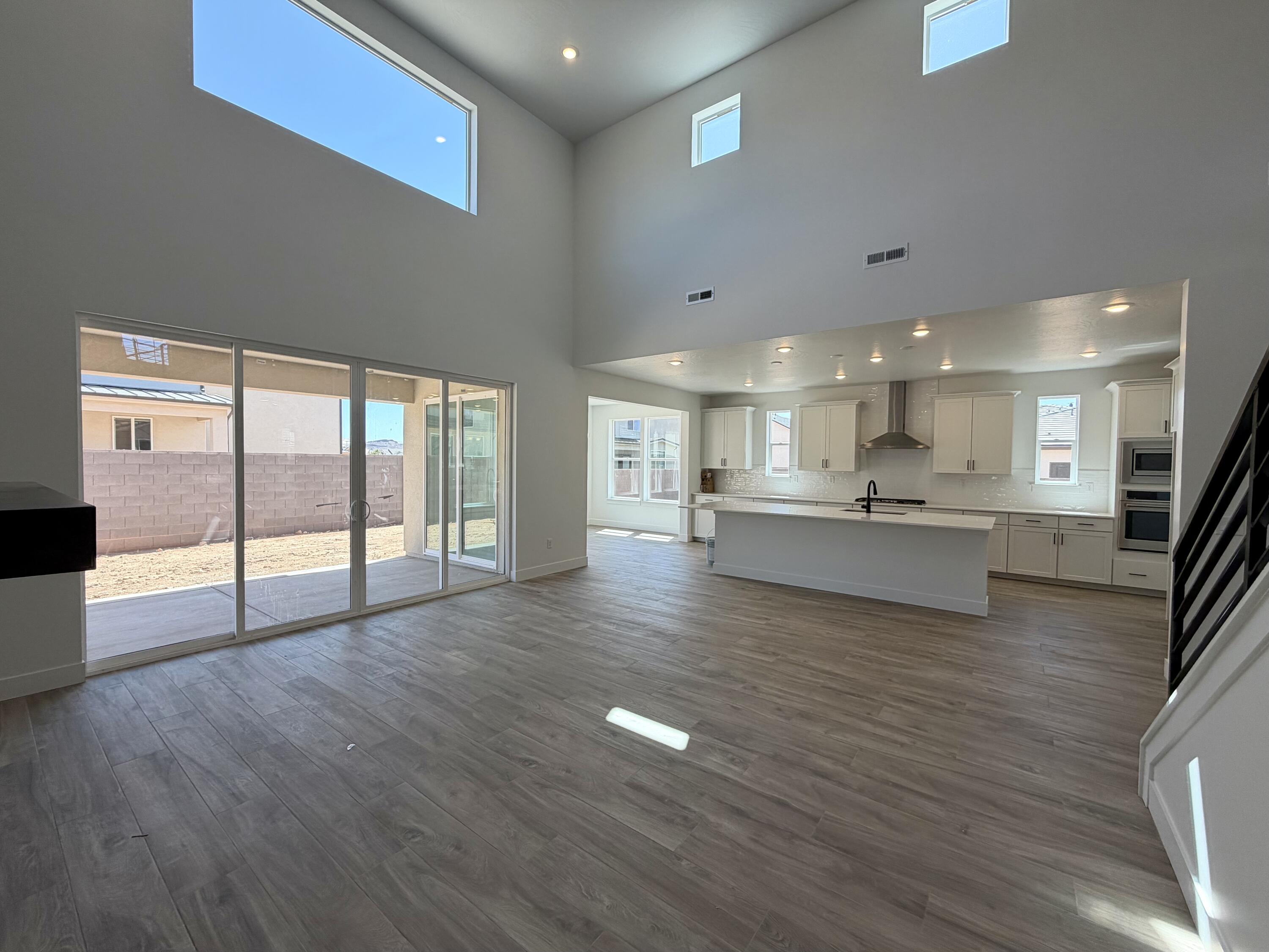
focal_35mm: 14
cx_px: 634
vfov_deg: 85.7
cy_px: 476
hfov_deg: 102.1
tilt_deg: -1.9
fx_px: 513
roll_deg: -0.4
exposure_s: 1/151
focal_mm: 2.22
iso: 50
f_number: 2.2
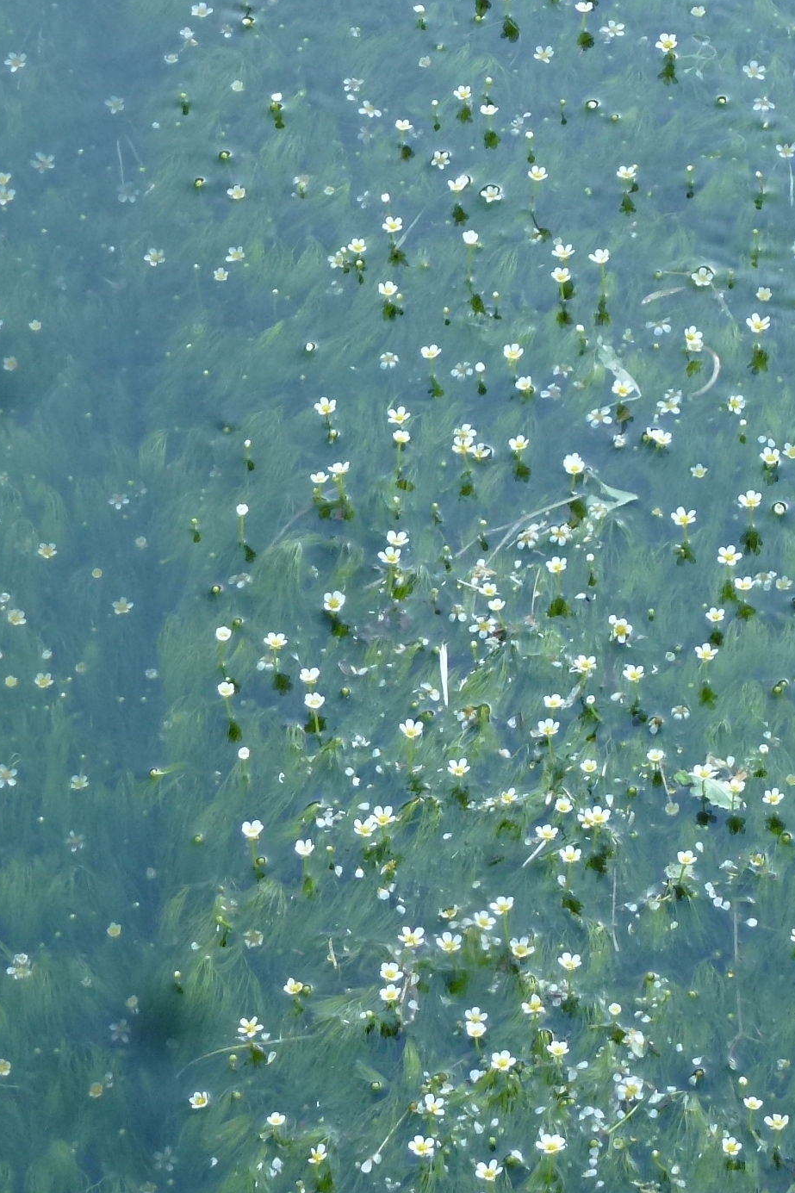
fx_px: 4141
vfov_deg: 16.4
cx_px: 539
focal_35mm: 125
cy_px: 436
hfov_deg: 11.0
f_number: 4.6
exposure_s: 1/80
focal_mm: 11.7
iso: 200
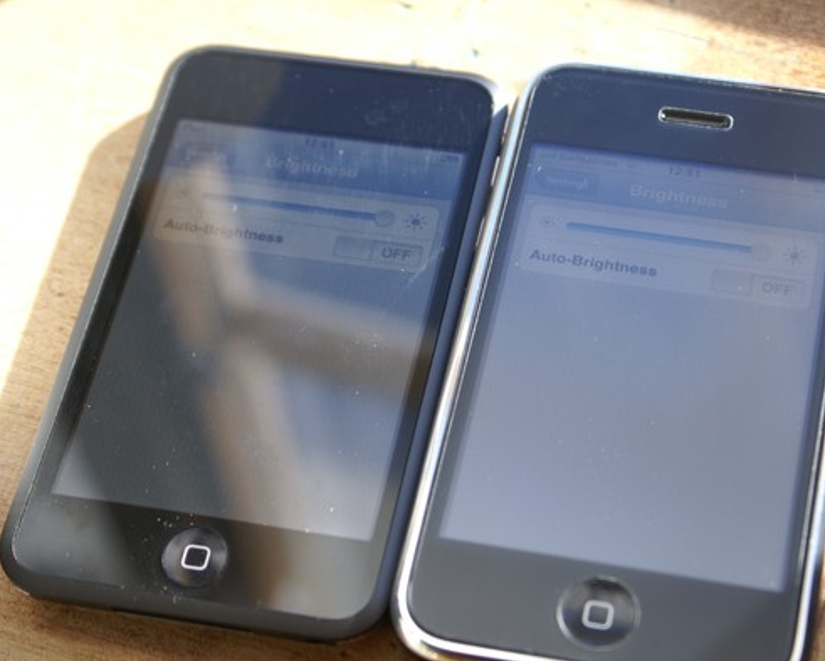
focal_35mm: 86
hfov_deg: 22.2
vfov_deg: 17.9
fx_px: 2100
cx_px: 447
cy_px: 334
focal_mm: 50
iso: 100
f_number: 5.6
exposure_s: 1/125
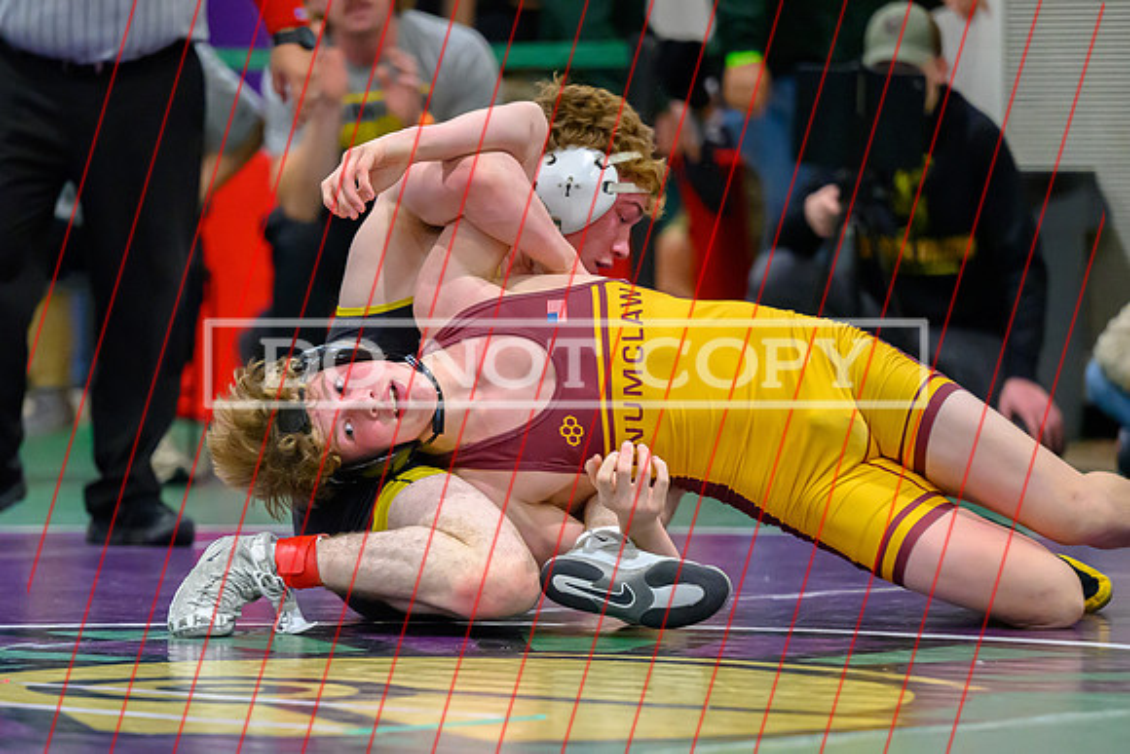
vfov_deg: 5.9
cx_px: 442
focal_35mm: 234
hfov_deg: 8.8
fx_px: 7341
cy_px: 502
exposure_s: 1/640
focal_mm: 160
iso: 6400
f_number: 2.8
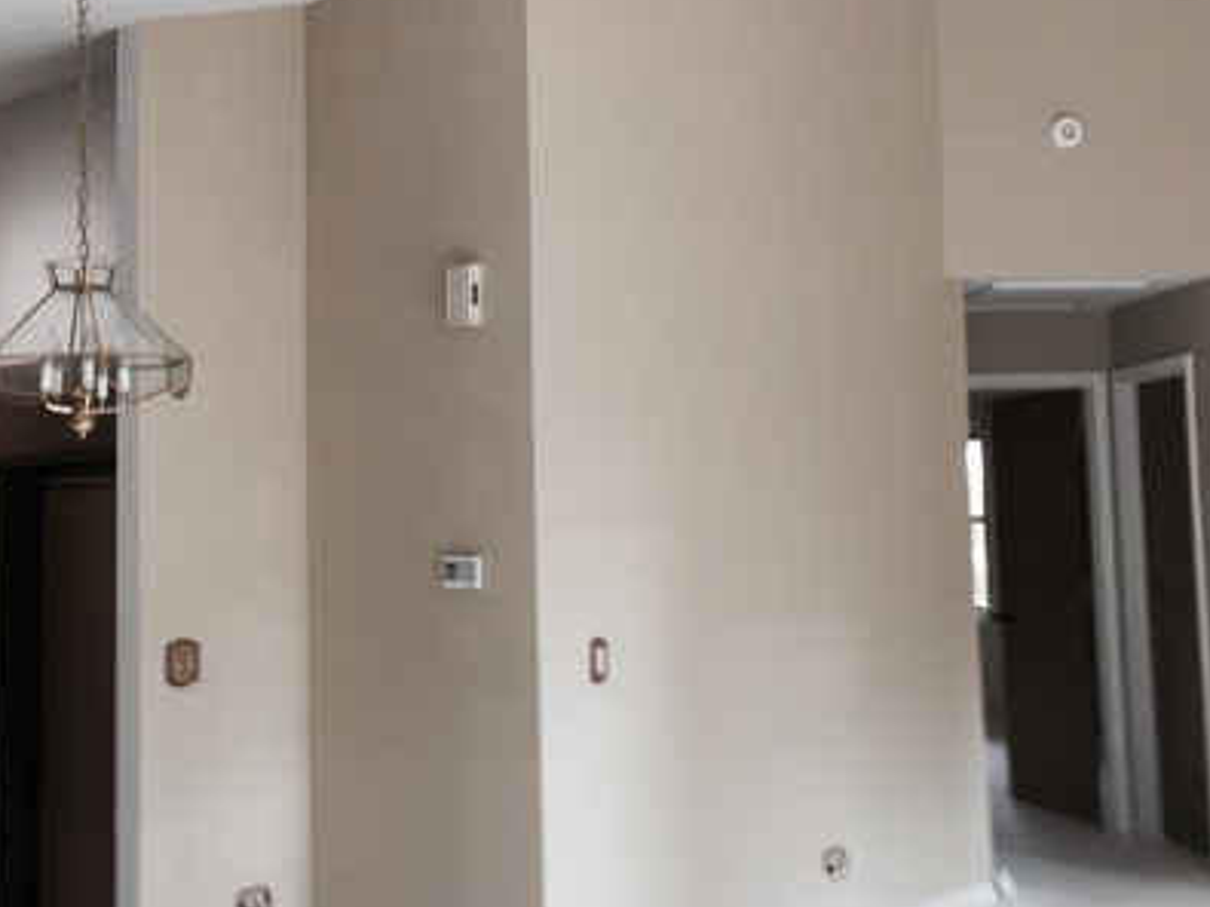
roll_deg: +1.6
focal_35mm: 47
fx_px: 1642
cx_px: 551
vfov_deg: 30.8
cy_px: 392
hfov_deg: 40.4
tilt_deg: +5.1
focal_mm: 4.15
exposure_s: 1/60
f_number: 2.2
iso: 32
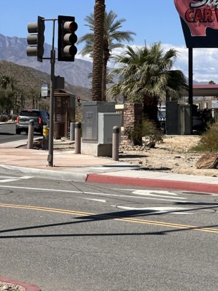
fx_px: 882
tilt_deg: +7.3
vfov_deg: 18.3
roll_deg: -1.4
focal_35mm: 105
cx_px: 178
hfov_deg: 14.0
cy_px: 14
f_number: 1.78
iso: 64
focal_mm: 6.86
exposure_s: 1/5000
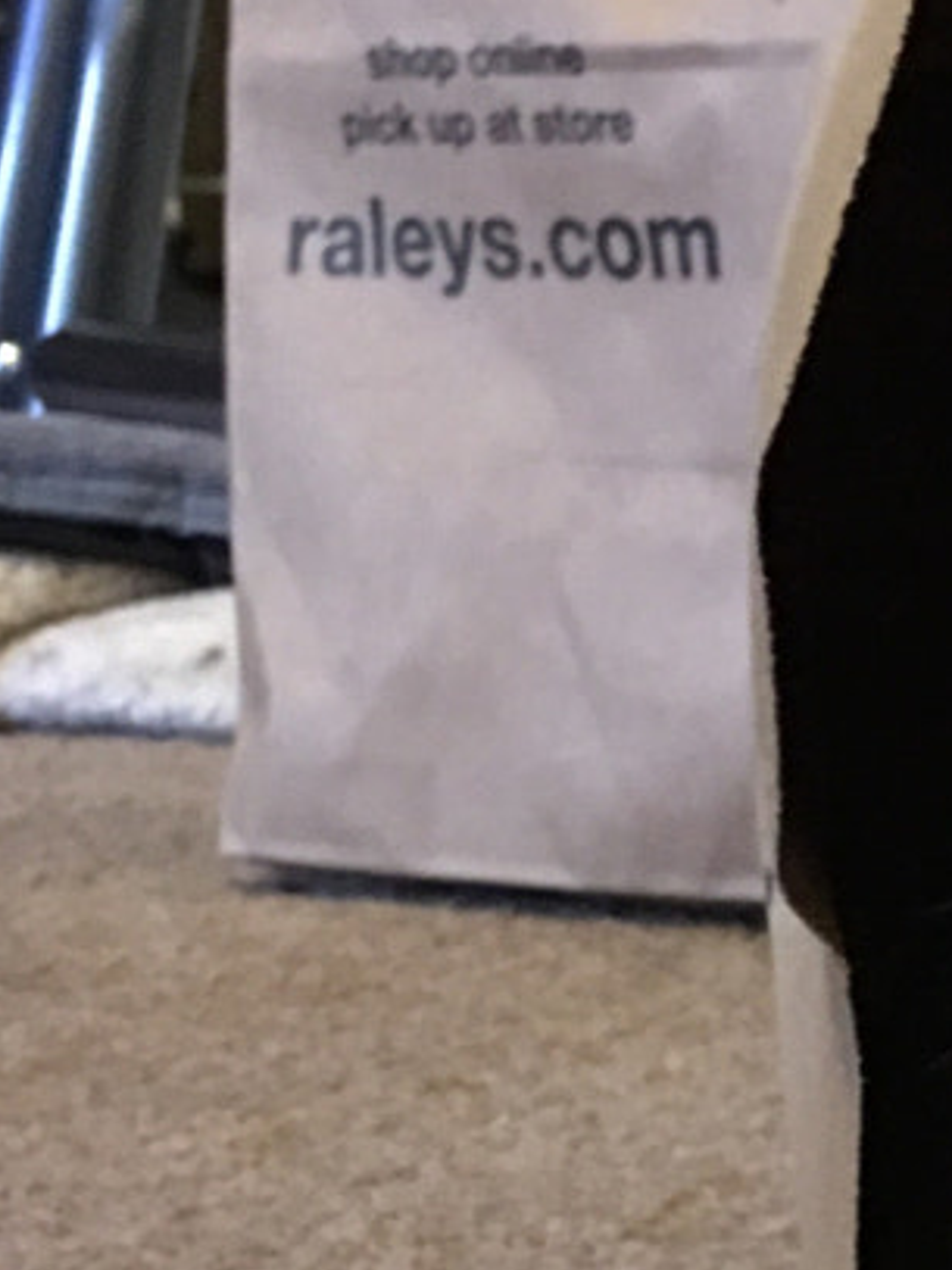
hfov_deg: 12.3
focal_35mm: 114
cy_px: 1170
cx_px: 1495
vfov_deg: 17.0
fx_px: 4182
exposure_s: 1/4
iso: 125
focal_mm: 4.15
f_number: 2.2
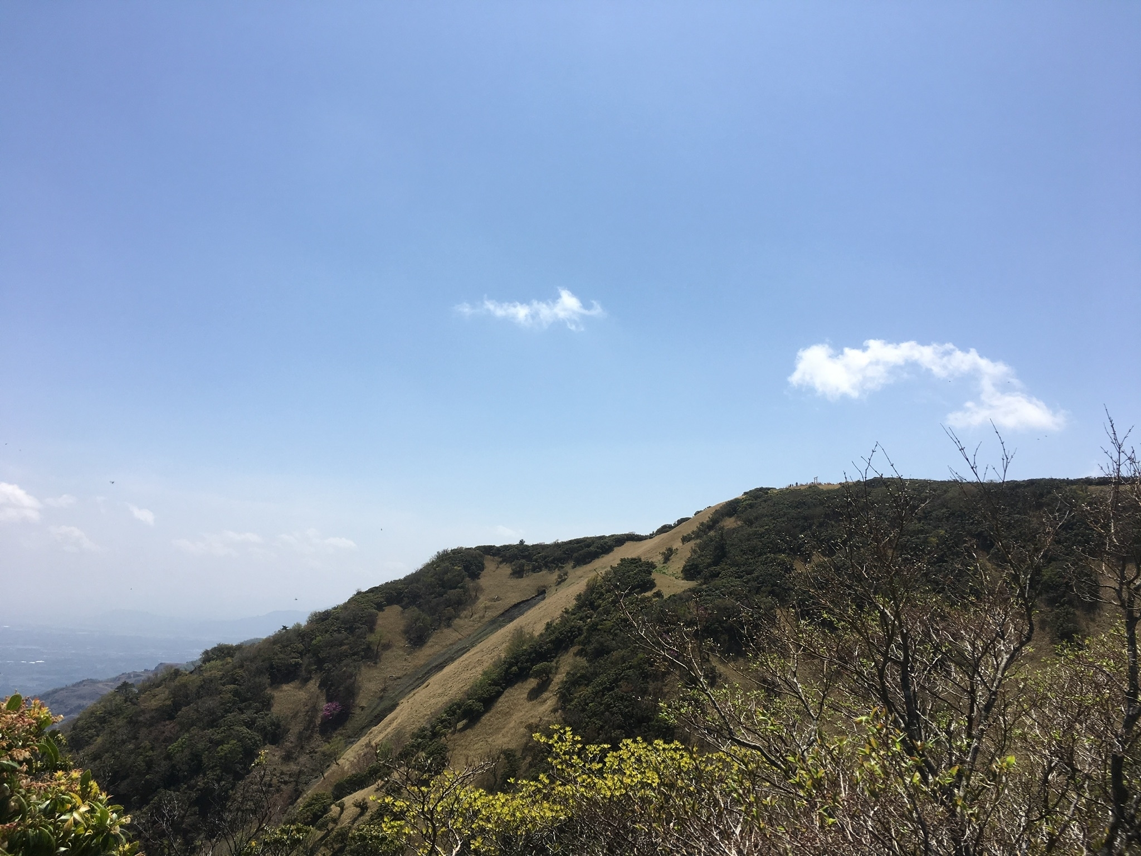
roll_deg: -3.0
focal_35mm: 29
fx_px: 956
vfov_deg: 48.2
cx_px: 570
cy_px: 428
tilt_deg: +11.2
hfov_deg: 61.7
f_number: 2.2
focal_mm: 4.15
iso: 25
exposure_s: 1/2481
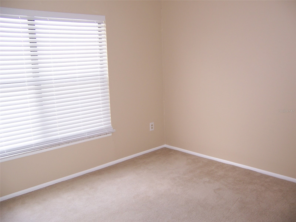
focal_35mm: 33
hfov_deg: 55.4
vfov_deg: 42.9
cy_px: 111
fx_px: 282
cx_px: 148
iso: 80
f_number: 2.8
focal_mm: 5.5
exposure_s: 1/90
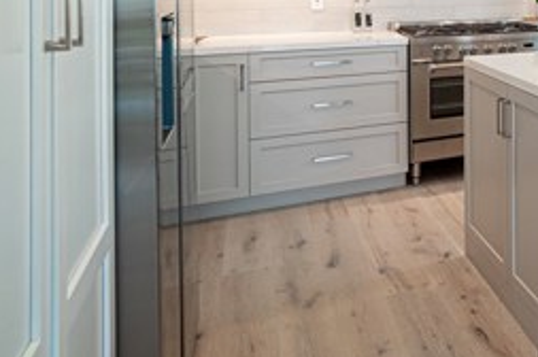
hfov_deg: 37.2
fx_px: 567
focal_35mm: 38
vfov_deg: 31.3
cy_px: -30
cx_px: 659
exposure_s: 1/25
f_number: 7.1
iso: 320
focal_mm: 10
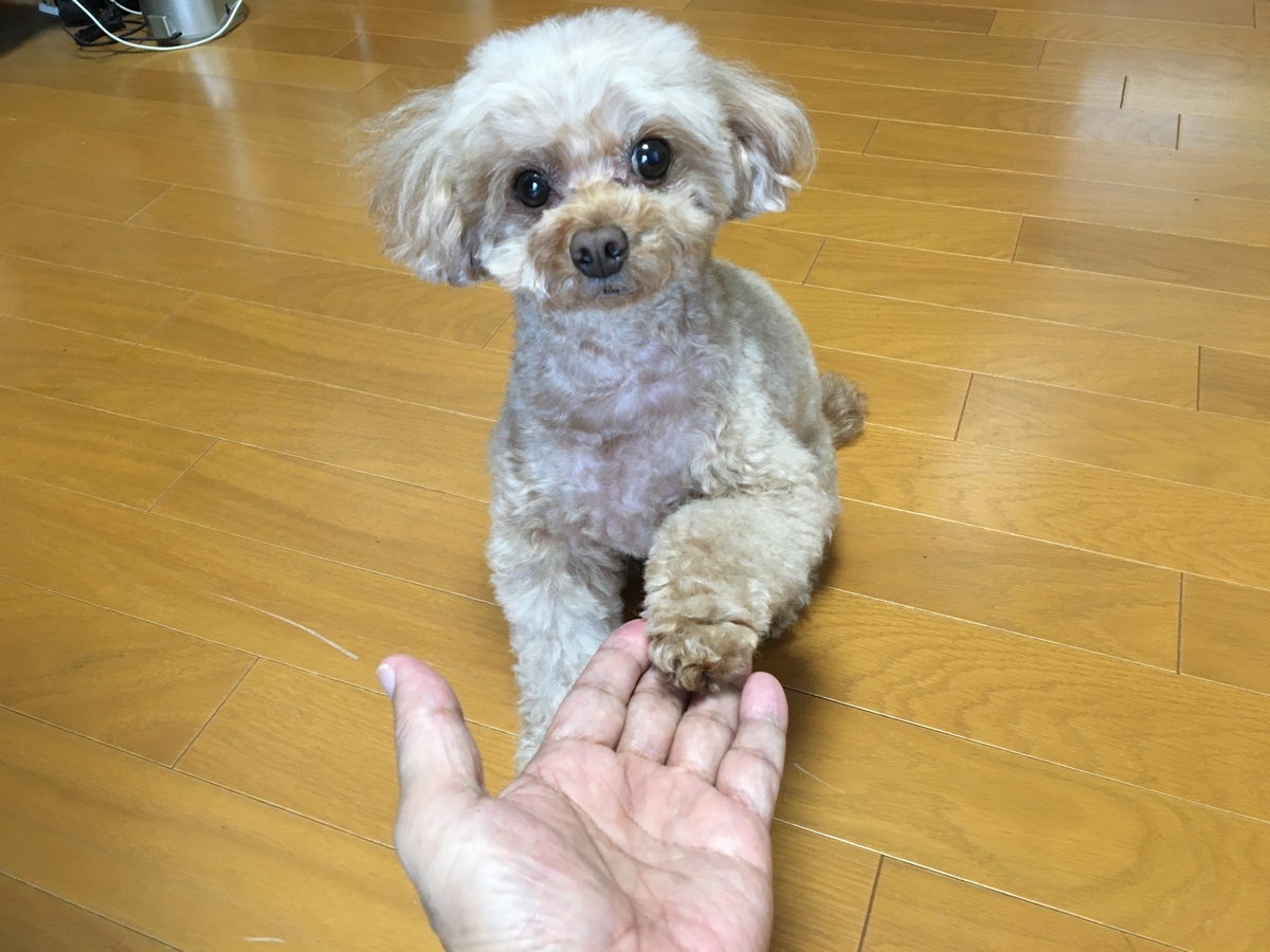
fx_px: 1064
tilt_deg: -41.9
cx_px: 635
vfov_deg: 48.2
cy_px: 476
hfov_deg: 61.7
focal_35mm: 29
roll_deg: +5.1
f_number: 2.2
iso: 80
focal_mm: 4.15
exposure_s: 1/30
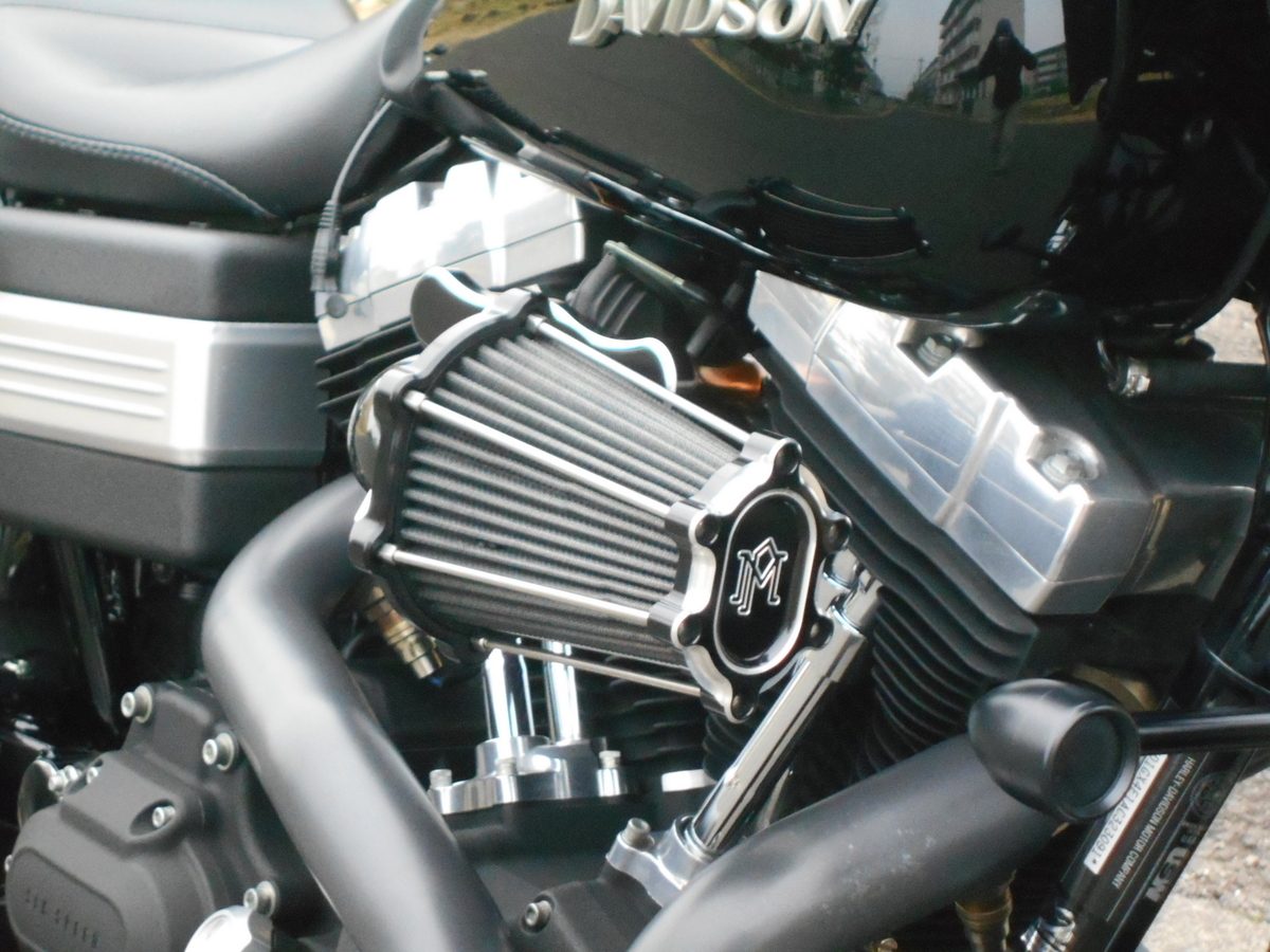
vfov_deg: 13.1
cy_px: 476
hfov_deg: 17.4
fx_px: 4146
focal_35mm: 113
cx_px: 635
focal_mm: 20.1
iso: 800
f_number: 6
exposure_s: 1/200
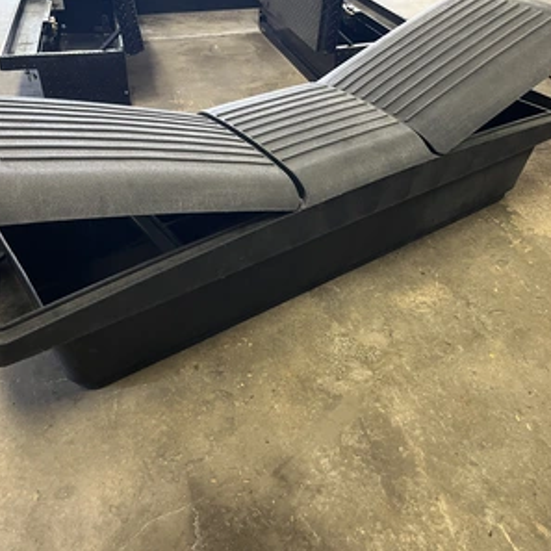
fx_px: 558
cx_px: 267
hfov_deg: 52.5
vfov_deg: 52.5
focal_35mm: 31
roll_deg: -3.0
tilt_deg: -38.5
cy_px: 275
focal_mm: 5.1
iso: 320
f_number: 1.6
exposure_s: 1/60
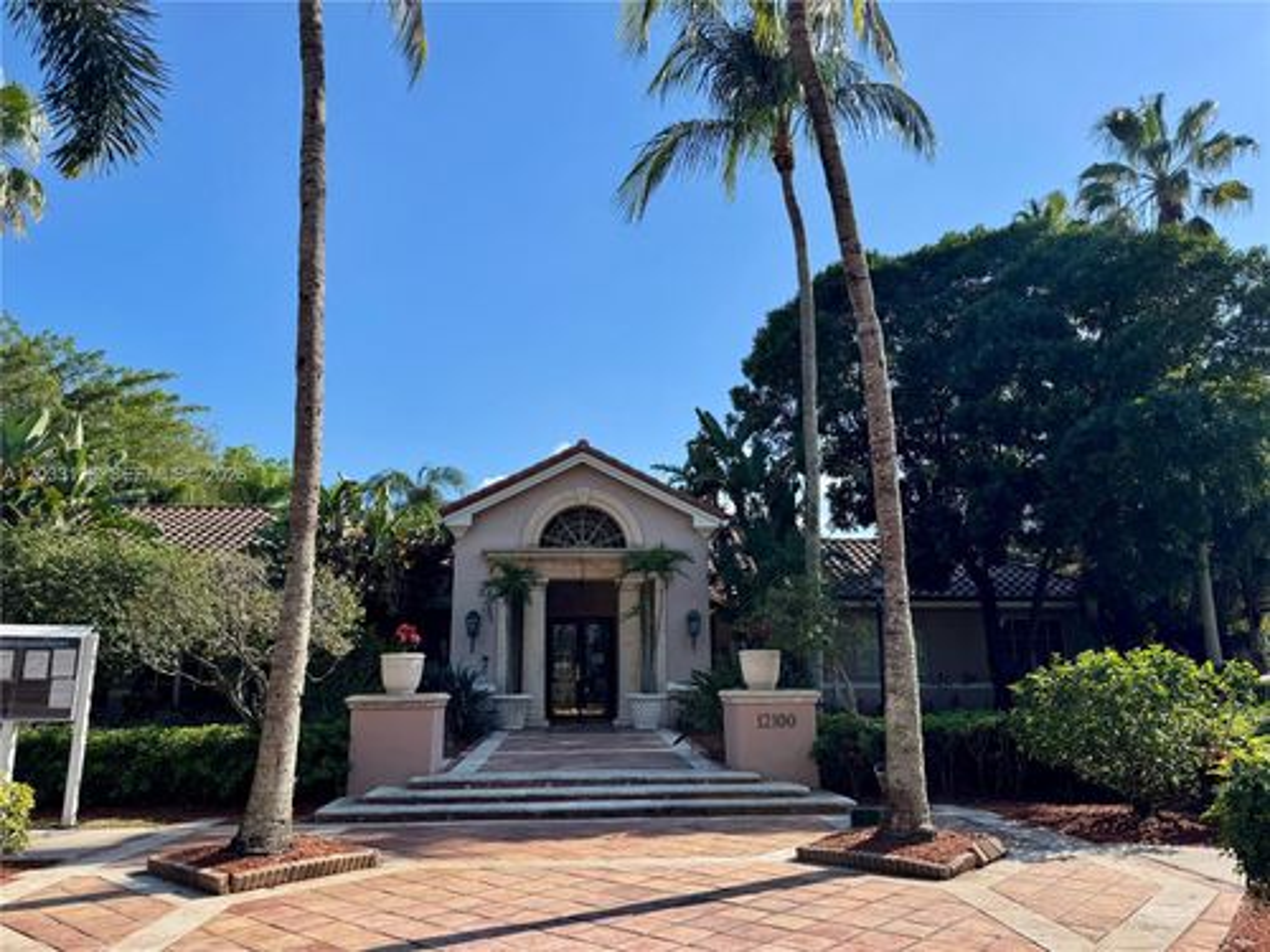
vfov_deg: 56.8
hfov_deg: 71.6
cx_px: 635
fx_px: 881
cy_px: 476
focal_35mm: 24
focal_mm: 6.76
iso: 80
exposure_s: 1/4049
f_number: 1.78
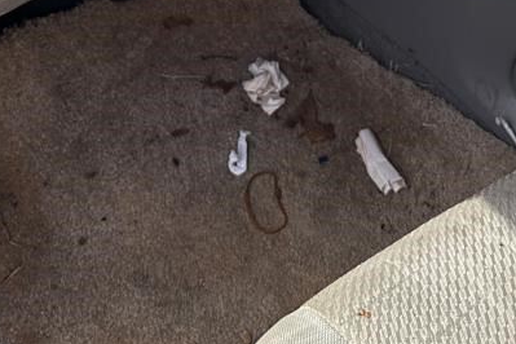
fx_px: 1147
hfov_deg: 25.2
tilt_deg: -29.8
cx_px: 361
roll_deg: -8.4
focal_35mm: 80
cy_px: -263
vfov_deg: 15.0
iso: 80
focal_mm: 6.86
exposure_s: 1/803
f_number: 1.78
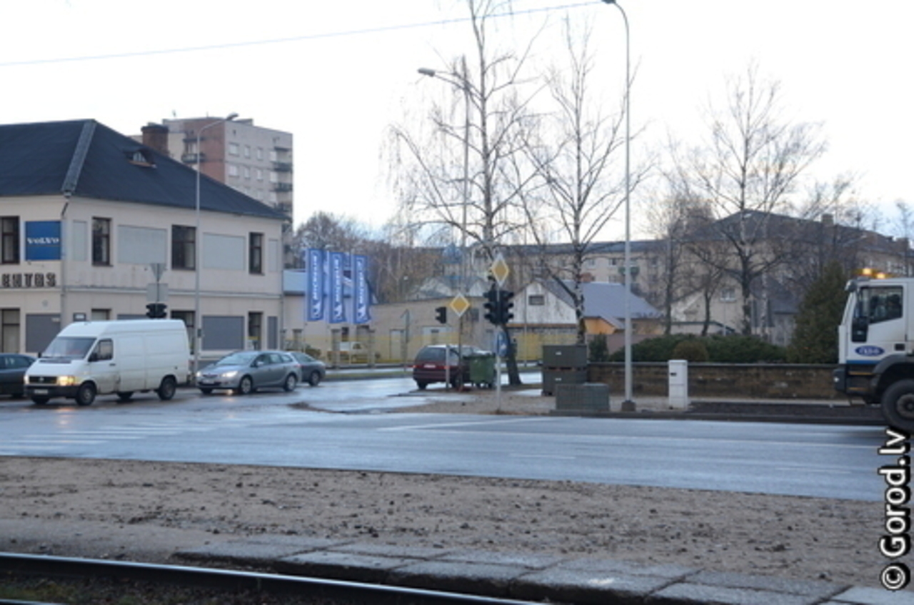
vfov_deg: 23.7
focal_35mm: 57
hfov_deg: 35.1
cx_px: 457
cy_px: 302
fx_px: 1444
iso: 500
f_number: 4.5
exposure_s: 1/125
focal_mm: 38
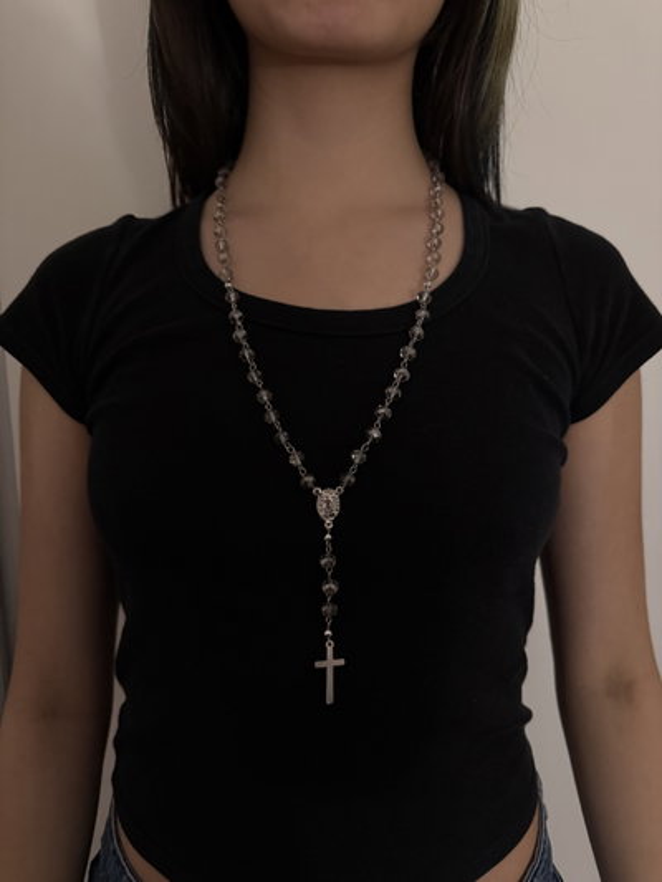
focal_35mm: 24
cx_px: 331
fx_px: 612
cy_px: 441
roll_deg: -0.2
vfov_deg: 71.6
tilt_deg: -10.8
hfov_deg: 56.8
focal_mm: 6.76
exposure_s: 1/50
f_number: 1.78
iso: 640
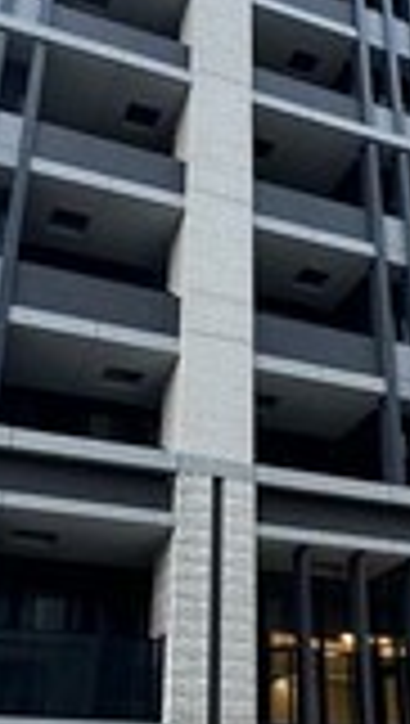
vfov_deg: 40.5
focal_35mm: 51
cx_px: 302
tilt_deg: +29.4
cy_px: 364
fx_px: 982
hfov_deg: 23.4
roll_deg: +0.3
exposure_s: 1/50
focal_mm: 2.22
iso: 250
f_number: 2.2
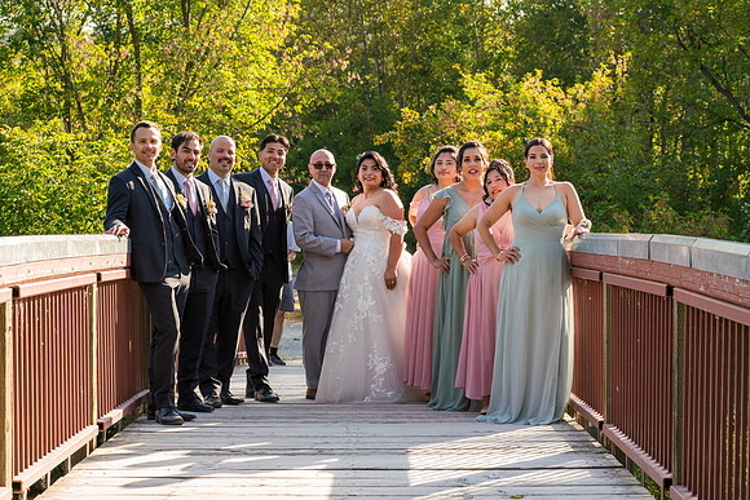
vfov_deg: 17.3
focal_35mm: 79
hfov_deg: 25.7
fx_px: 1646
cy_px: 250
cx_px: 375
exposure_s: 1/160
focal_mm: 79
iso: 250
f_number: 7.1
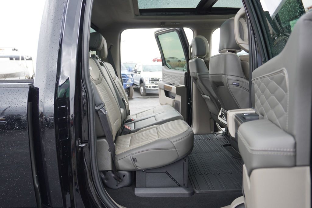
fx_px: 273
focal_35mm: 32
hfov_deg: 59.5
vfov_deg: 41.8
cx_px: 156
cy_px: 104
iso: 125
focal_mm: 21
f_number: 4
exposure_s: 1/60
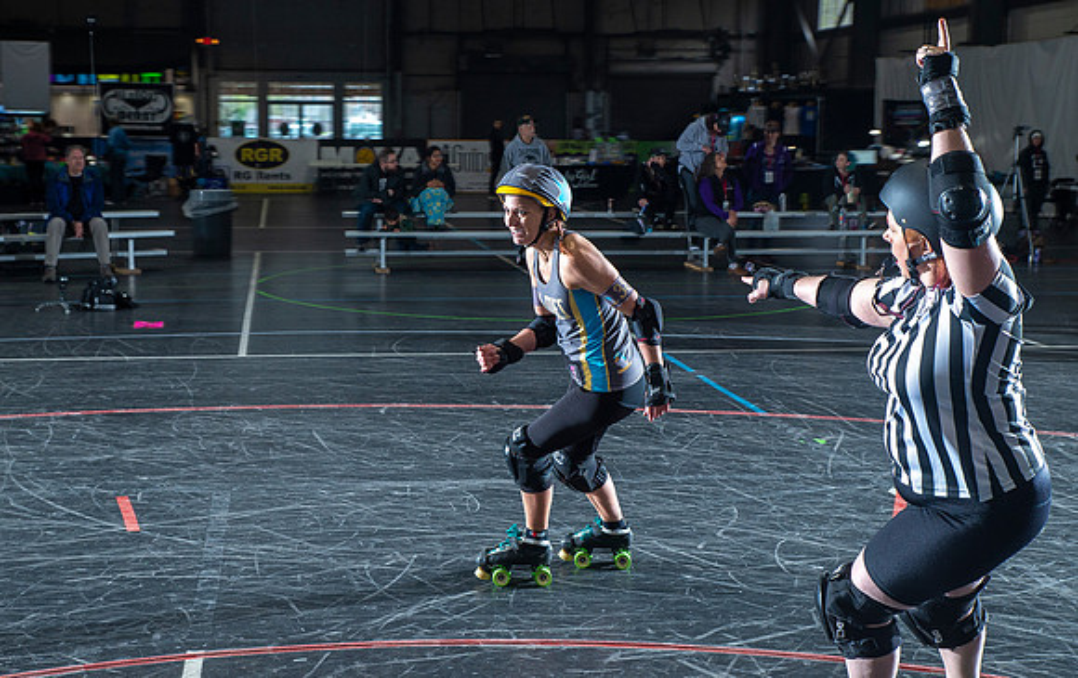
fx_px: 1572
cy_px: 285
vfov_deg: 24.3
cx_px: 489
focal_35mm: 53
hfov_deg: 37.8
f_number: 7.1
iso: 800
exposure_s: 1/160
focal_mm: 48
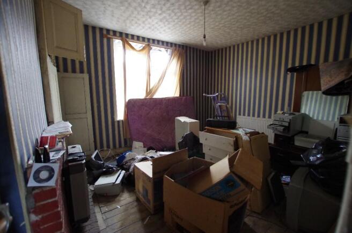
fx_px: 146
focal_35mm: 15
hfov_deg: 100.5
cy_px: 116
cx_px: 176
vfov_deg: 77.0
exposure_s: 1/25
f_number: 3.5
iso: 3200
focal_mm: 10
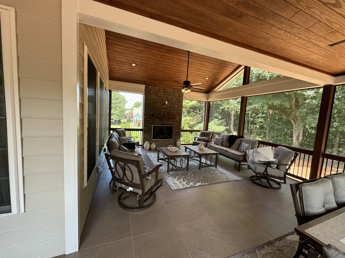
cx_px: 172
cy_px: 129
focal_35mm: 14
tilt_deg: -6.1
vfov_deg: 85.7
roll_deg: -2.5
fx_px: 140
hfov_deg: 102.1
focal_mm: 2.22
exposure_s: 1/99
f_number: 2.2
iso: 80
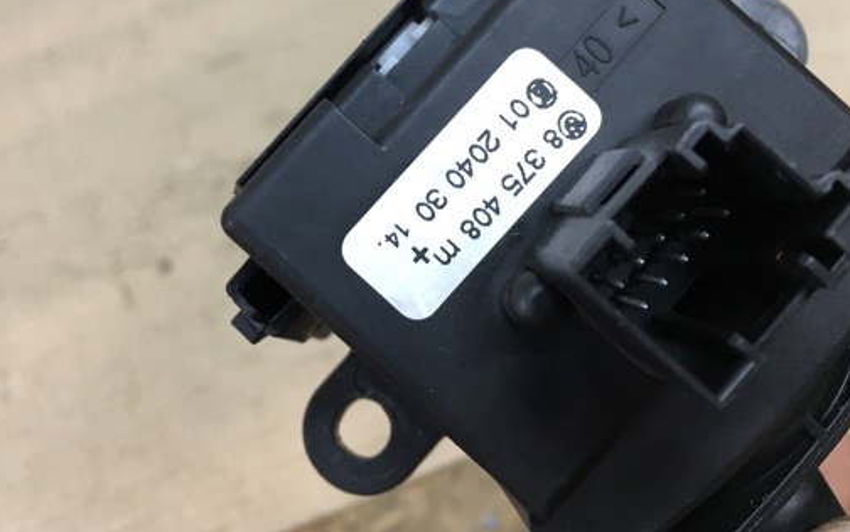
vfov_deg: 32.3
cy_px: 155
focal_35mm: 39
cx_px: 344
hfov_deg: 50.1
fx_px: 903
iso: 64
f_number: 2.2
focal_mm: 4.15
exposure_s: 1/33
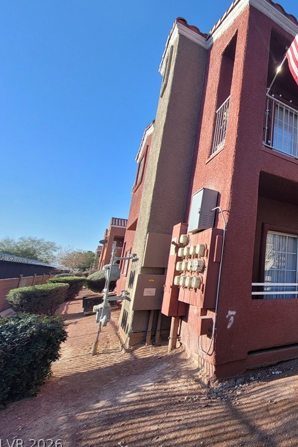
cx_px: 310
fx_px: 236
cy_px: 219
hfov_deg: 49.9
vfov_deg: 86.9
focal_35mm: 19
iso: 64
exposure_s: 1/841
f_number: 2.2
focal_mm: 2.2
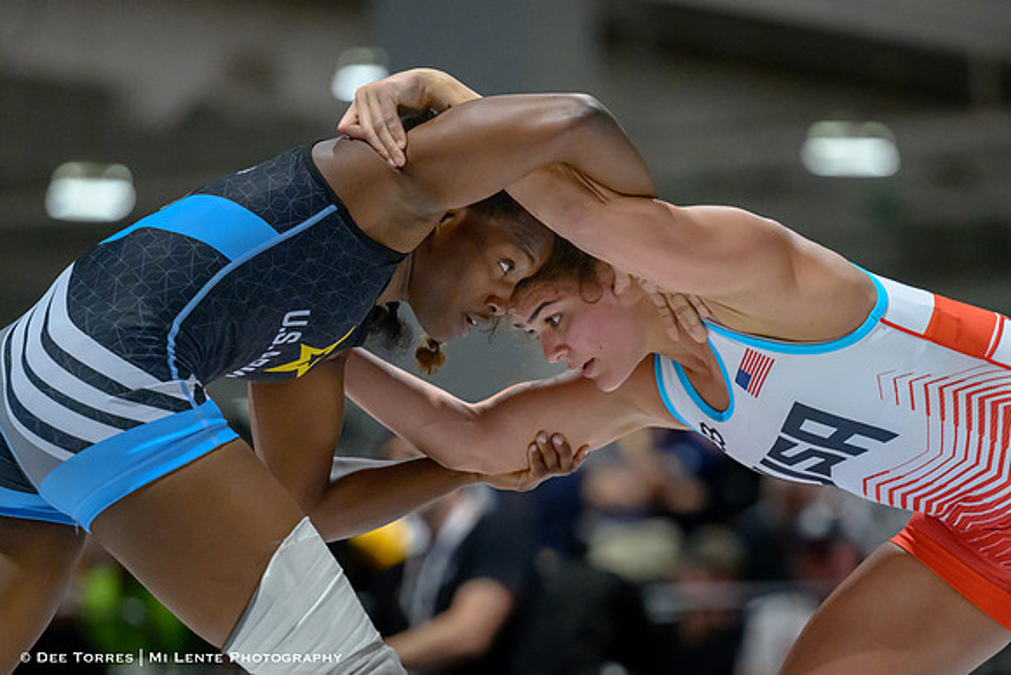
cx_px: 581
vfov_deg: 5.0
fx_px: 7760
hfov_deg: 7.5
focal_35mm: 276
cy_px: 415
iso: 6400
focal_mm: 175
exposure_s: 1/640
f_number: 2.8
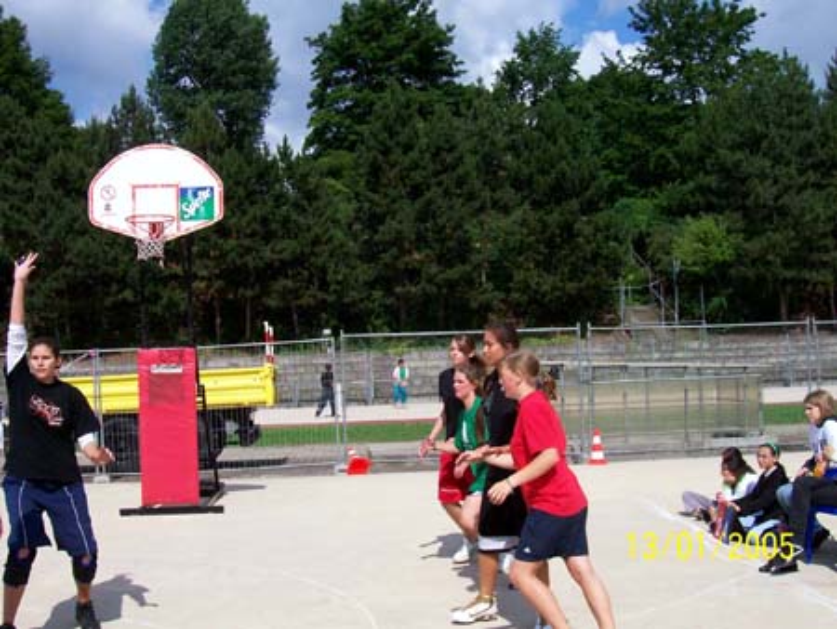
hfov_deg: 44.8
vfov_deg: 34.4
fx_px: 1016
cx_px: 418
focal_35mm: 42
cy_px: 314
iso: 80
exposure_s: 1/605
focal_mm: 7
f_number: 5.6
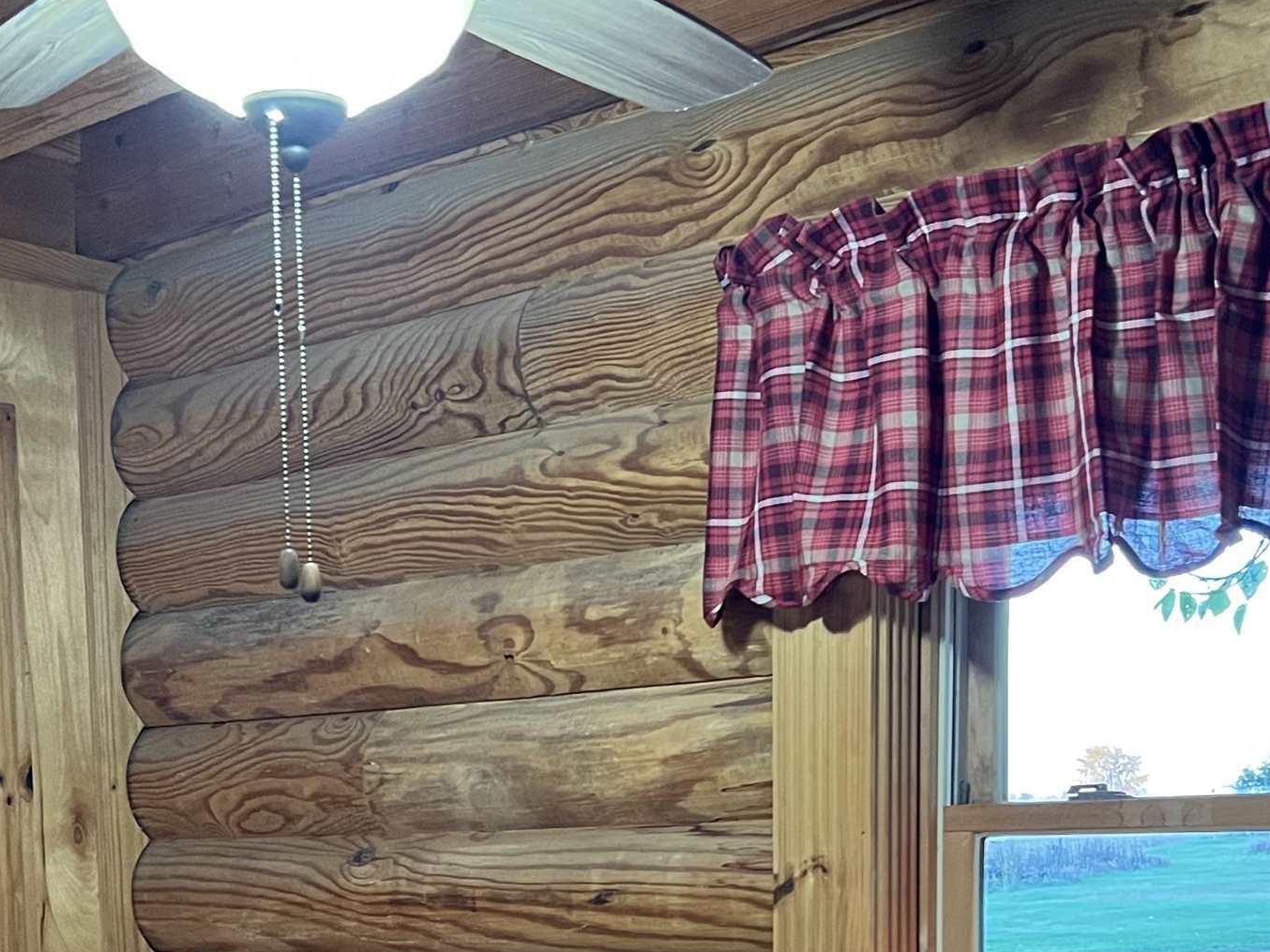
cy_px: 1019
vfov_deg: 23.4
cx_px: 547
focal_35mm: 59
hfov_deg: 32.7
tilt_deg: -5.3
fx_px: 2164
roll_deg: +2.0
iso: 320
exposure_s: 1/60
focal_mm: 5.7
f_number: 1.5
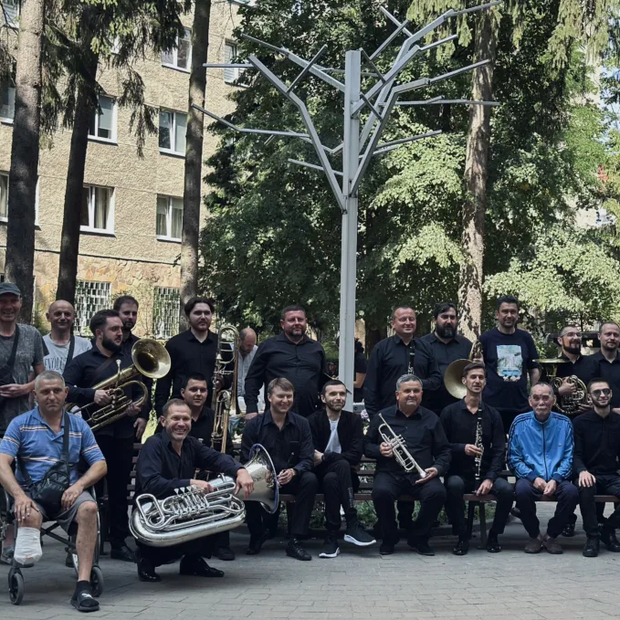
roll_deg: -1.9
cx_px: 401
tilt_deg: +2.5
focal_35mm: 64
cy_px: 314
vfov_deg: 26.9
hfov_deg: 26.8
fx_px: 1297
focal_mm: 6.86
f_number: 1.78
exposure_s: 1/524
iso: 80
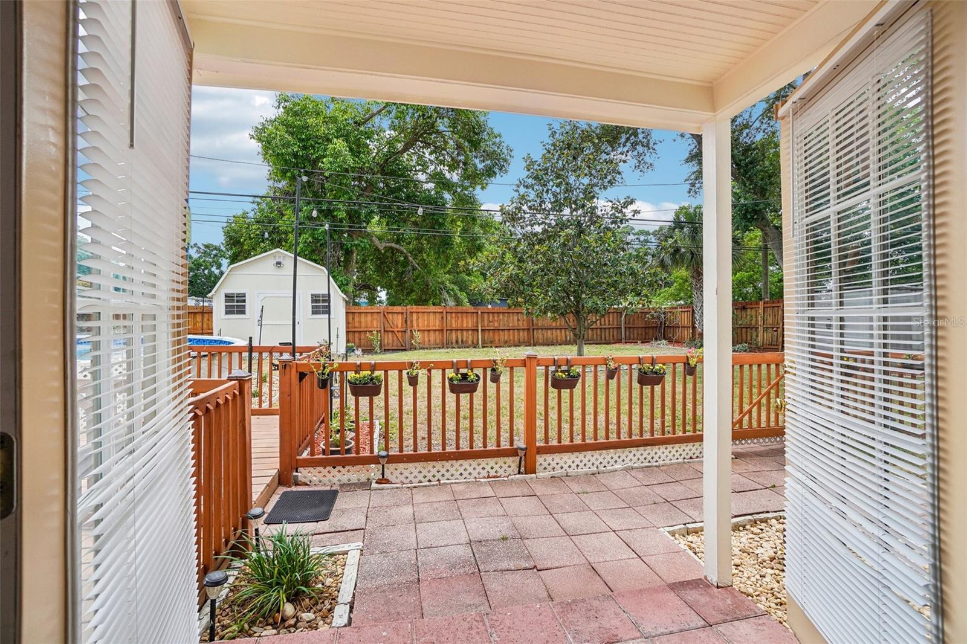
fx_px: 403
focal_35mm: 15
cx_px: 484
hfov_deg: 100.4
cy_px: 322
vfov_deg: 77.3
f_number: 8
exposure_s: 1/60
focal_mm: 10
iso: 100
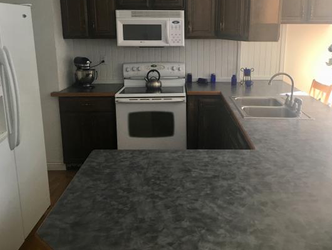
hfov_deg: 52.4
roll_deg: -0.3
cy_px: 101
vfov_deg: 40.6
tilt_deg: -11.0
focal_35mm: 35
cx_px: 190
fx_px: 336
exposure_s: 1/15
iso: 32
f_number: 2.2
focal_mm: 4.15
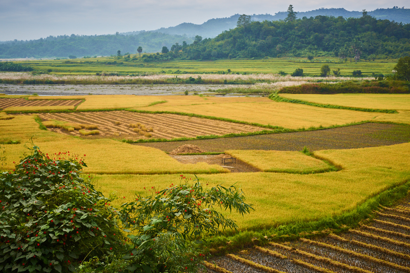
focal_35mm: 52
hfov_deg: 38.2
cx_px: 201
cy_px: 135
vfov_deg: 26.0
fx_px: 592
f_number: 11
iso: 200
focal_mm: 50
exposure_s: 1/90
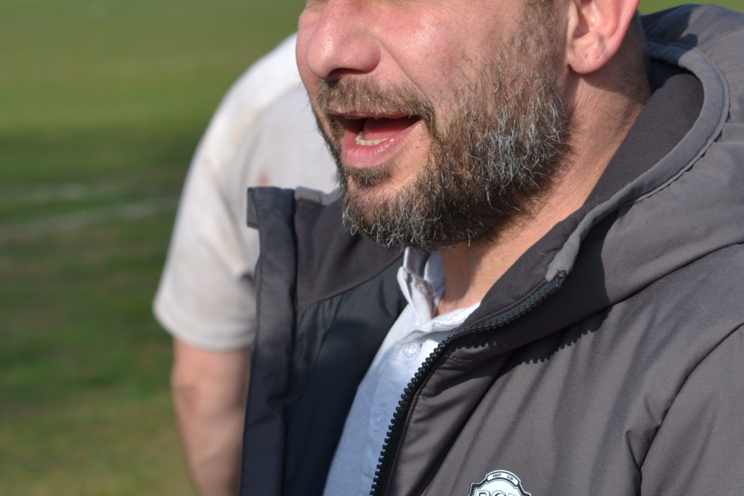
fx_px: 3369
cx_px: 462
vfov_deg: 8.4
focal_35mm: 163
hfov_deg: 12.6
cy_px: 113
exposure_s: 1/250
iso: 100
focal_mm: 68
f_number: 8
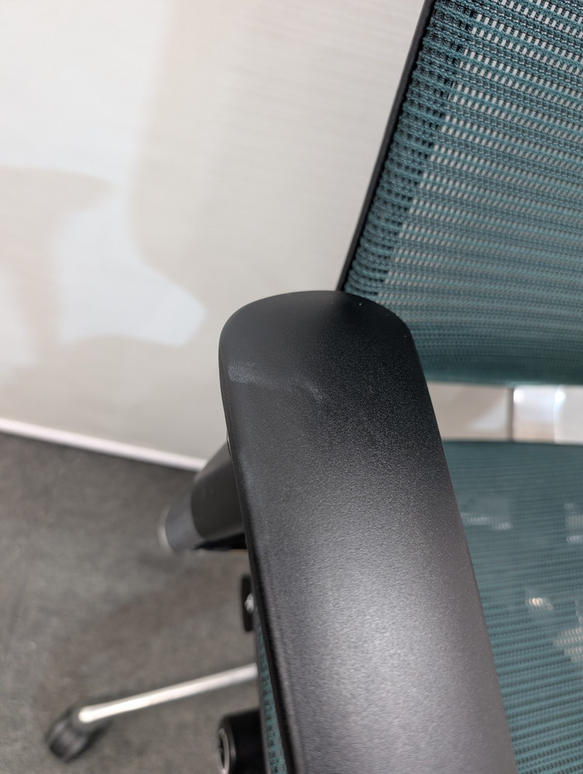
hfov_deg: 56.9
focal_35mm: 24
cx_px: 292
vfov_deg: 71.5
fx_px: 538
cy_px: 387
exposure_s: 1/50
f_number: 1.68
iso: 267
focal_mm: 6.9
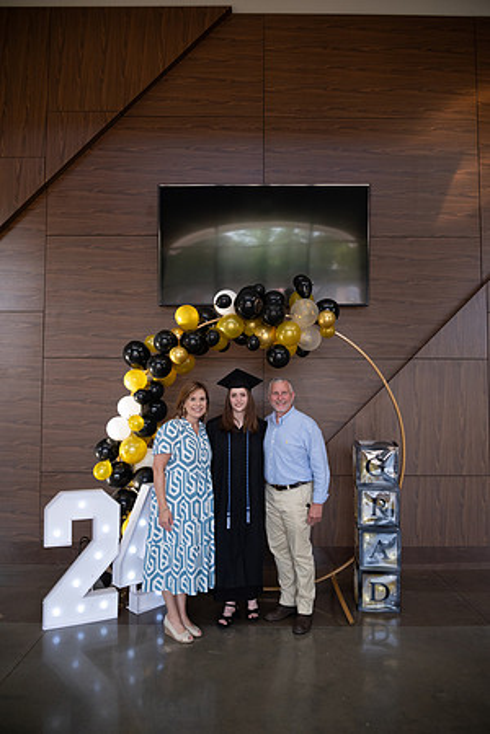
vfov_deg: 73.7
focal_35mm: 24
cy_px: 367
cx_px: 245
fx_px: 490
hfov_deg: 53.1
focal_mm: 24
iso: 1600
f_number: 4
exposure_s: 1/200
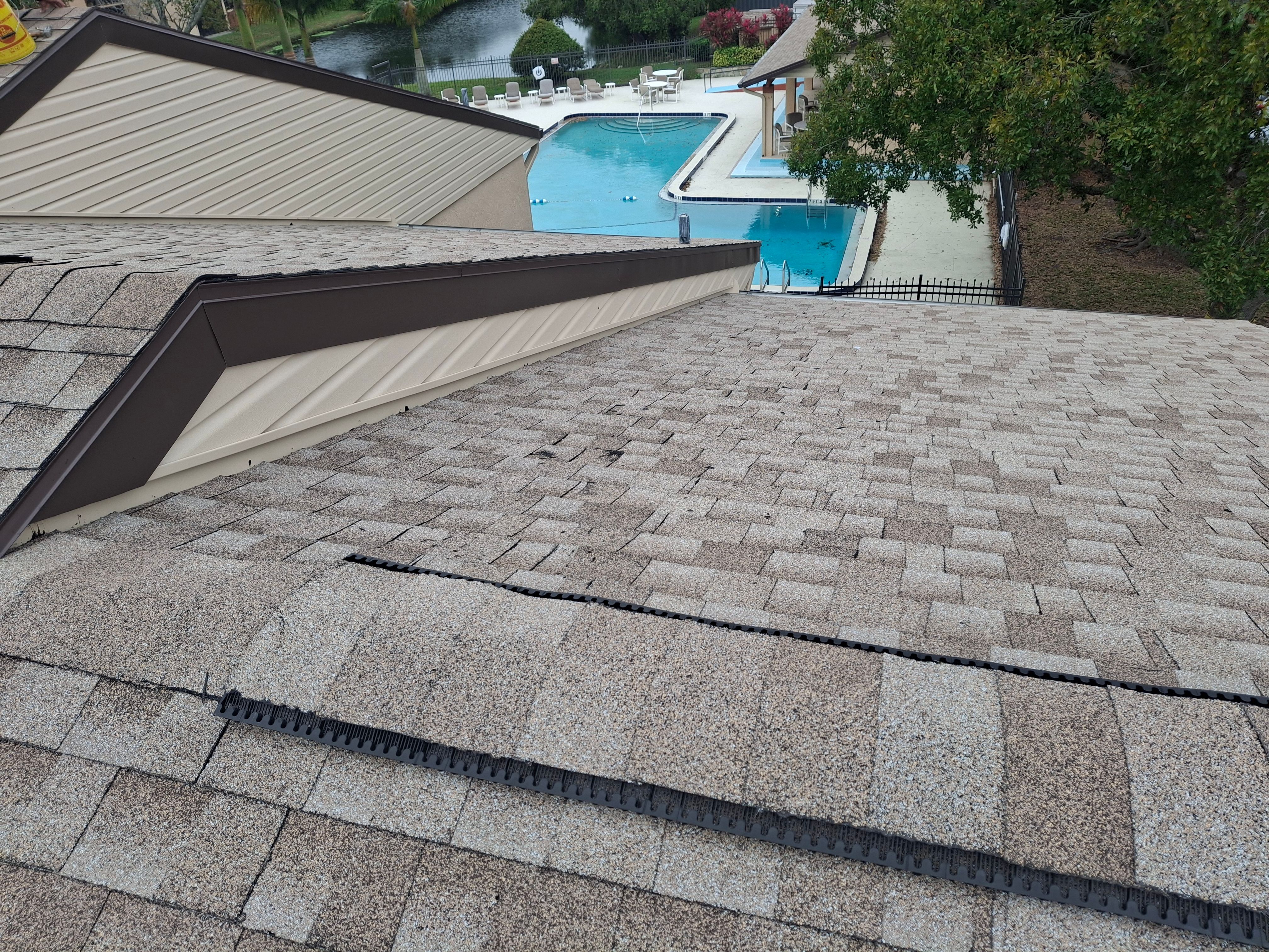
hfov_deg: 69.4
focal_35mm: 25
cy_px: 476
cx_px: 634
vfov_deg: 54.9
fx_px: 916
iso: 32
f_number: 1.8
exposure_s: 1/345
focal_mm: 4.69
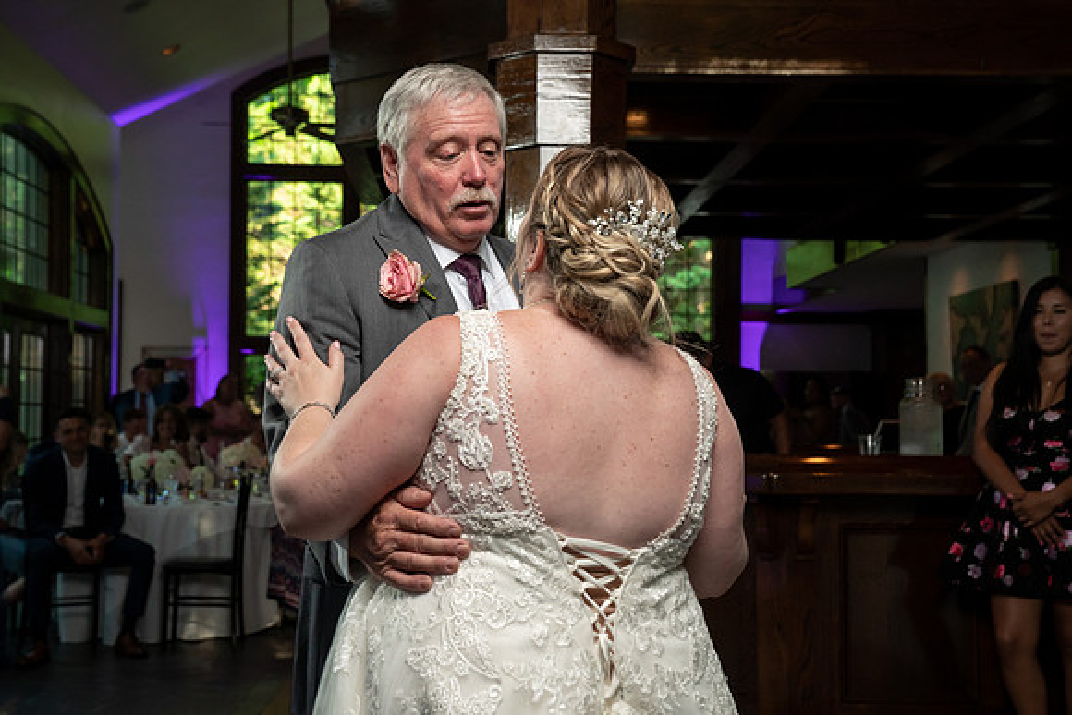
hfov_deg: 38.0
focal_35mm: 52
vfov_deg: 25.9
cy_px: 357
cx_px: 547
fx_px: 1557
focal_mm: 49
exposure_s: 1/200
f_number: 5.6
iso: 2000
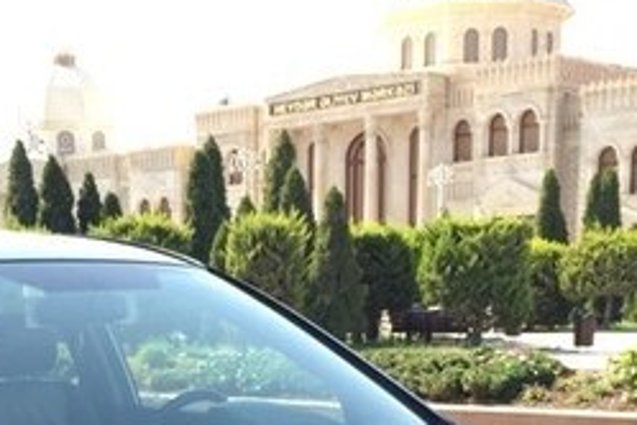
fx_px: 1415
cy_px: 595
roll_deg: +0.1
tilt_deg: -10.7
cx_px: 151
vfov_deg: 15.9
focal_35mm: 80
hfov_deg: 25.0
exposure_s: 1/341
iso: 32
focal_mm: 4.15
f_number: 2.2
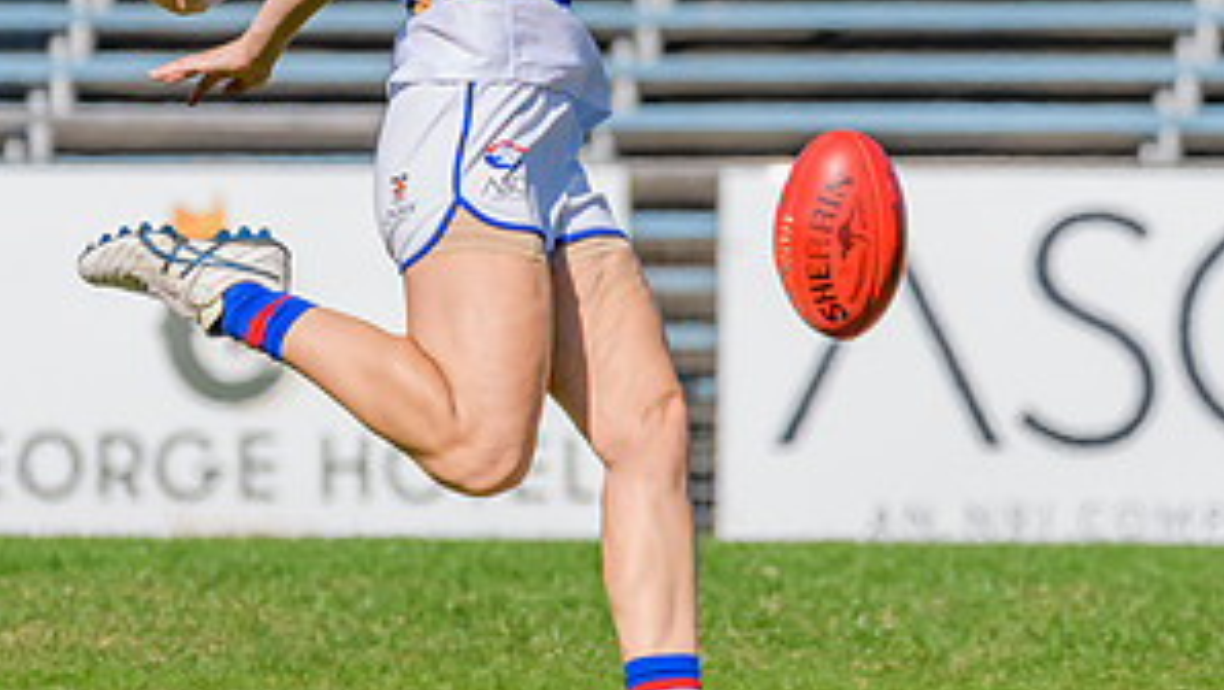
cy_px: 286
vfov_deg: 0.9
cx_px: 580
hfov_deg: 1.6
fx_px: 43644
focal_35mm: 1344
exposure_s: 1/1600
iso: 640
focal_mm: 400
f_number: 13
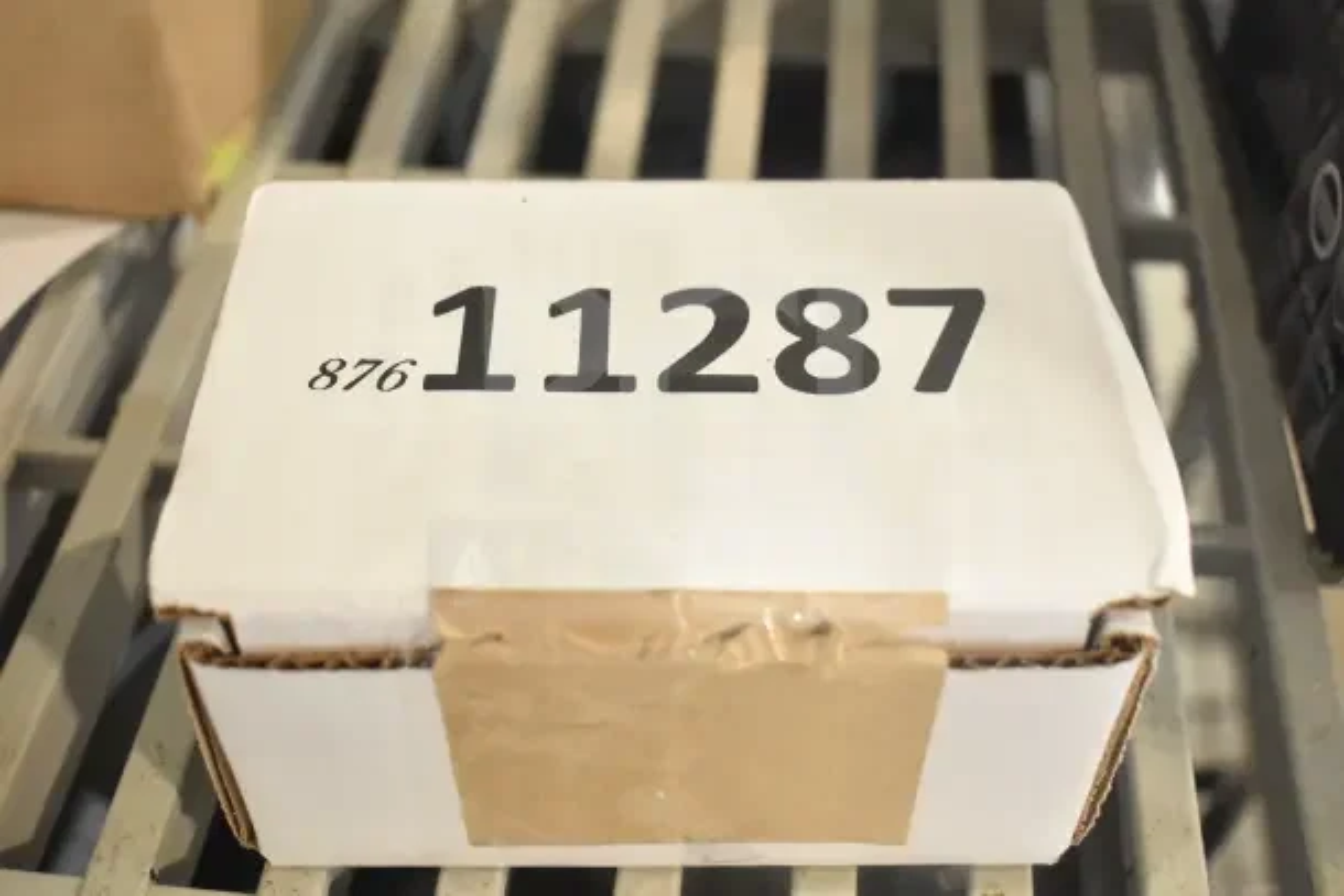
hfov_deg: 45.0
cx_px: 672
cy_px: 448
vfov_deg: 30.9
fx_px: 1624
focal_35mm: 44
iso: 1600
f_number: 4.5
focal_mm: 29
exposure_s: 1/80
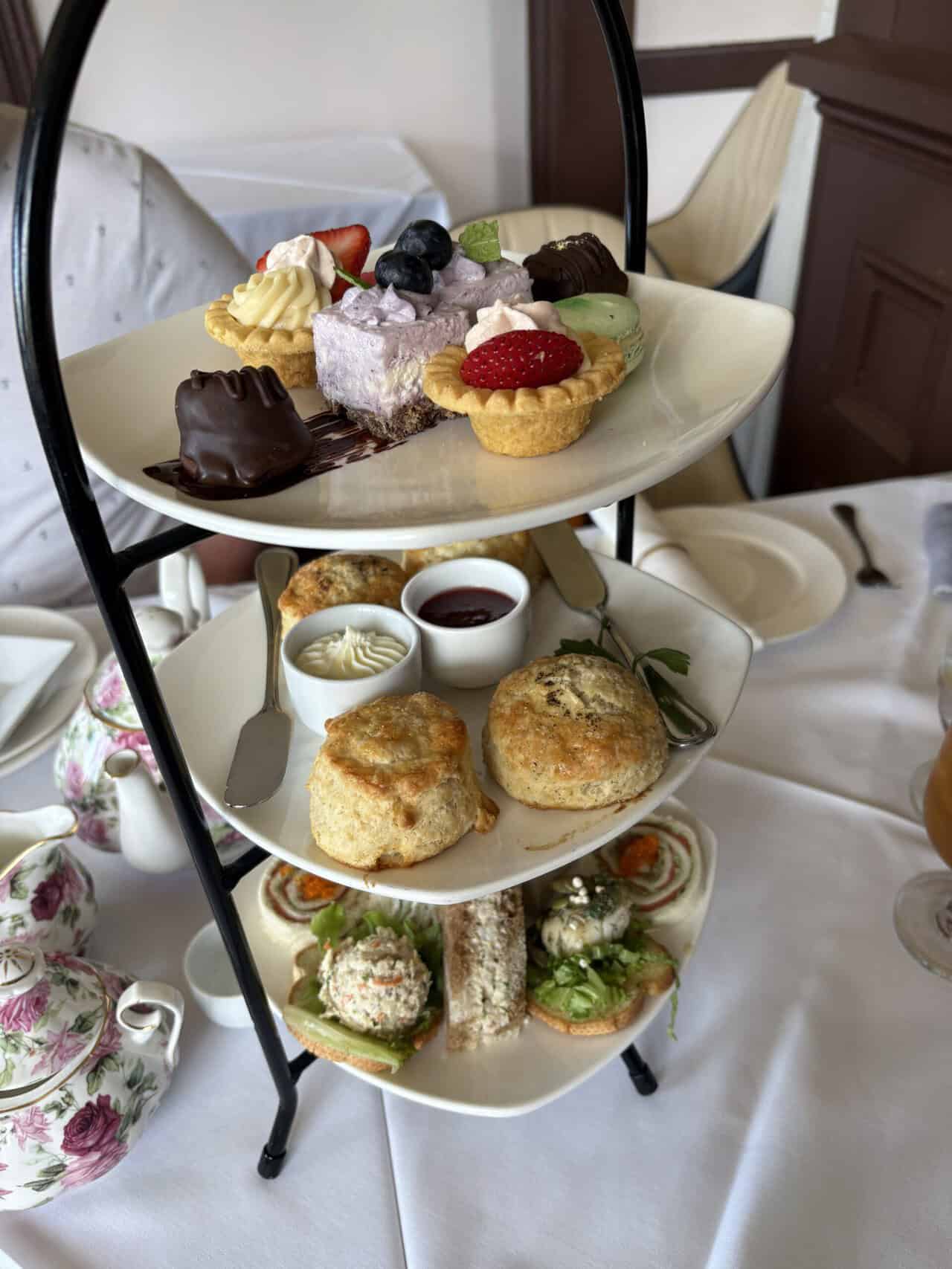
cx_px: 476
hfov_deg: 53.1
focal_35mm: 26
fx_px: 954
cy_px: 634
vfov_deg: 67.3
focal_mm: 6
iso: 50
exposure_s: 1/120
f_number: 1.6
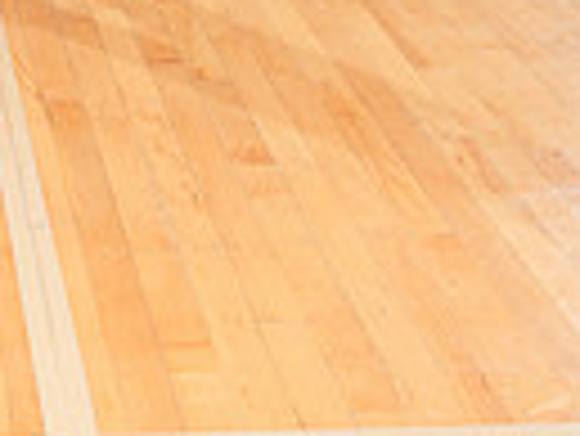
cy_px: -521
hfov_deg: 15.7
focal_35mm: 121
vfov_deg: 10.9
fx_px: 2029
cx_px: -85
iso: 400
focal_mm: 36
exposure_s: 1/250
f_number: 5.6
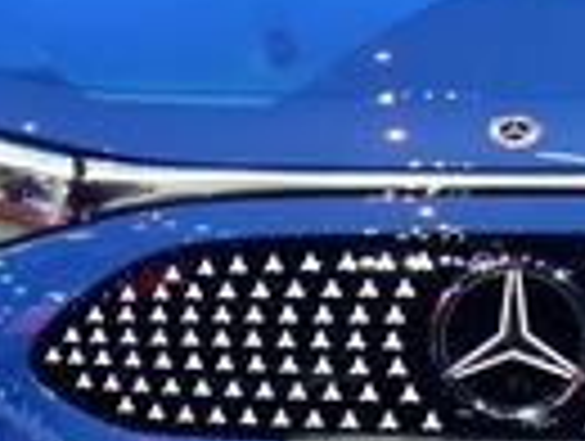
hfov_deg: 4.9
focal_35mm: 404
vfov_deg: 3.7
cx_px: 608
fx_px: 6840
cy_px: -279
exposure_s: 1/125
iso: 640
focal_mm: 50.5
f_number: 4
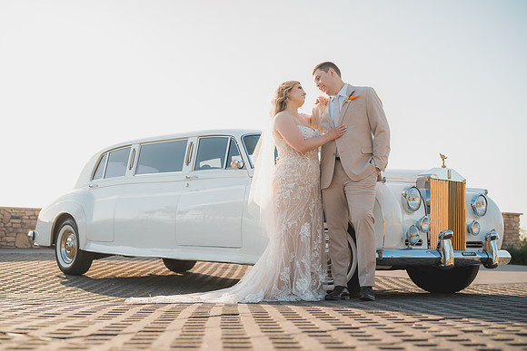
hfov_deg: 39.6
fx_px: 732
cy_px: 176
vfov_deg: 27.0
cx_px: 264
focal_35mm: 50
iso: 125
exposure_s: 1/800
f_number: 2.5
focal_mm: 50
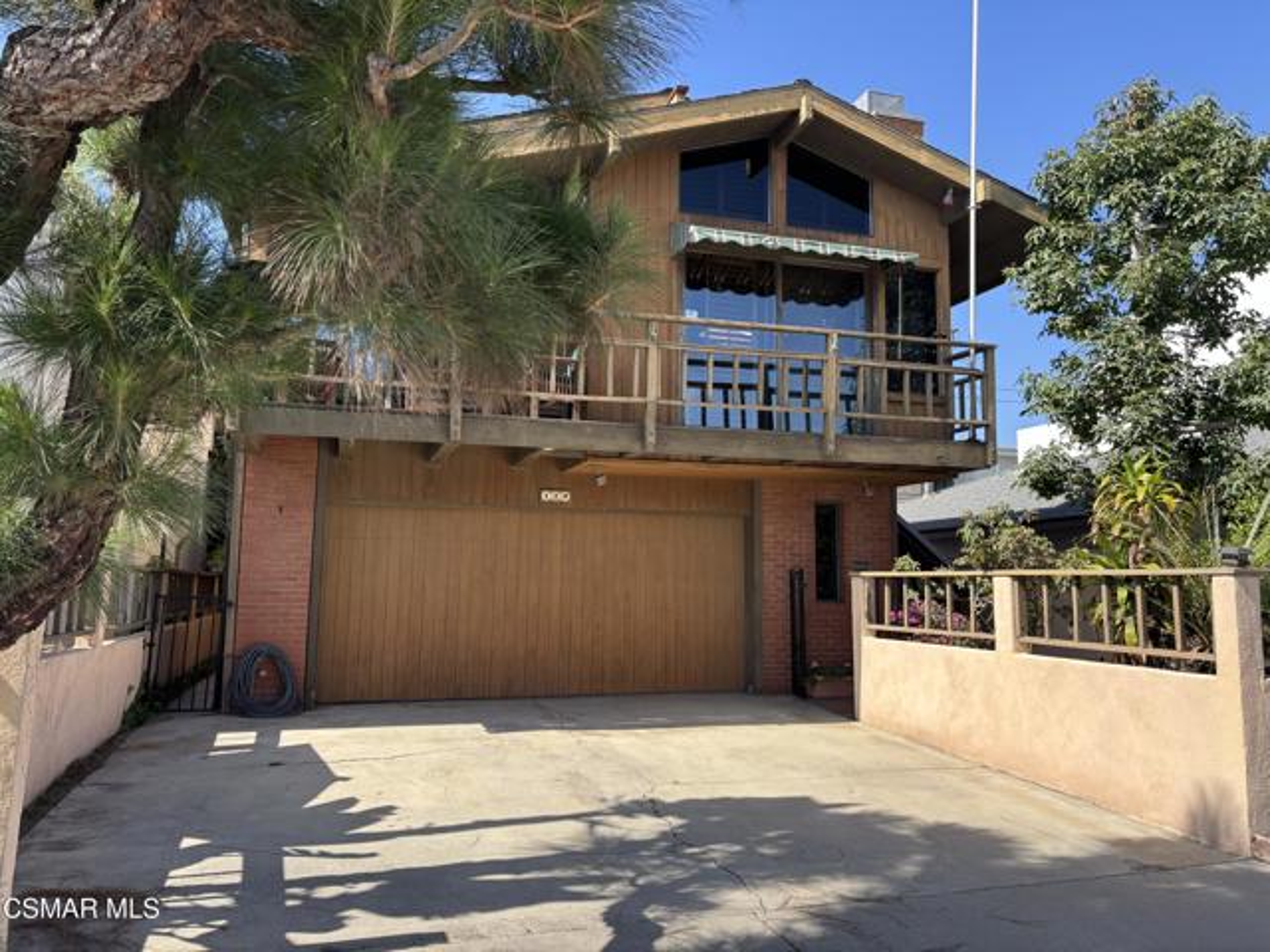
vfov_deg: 53.1
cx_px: 635
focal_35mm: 26
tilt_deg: +6.6
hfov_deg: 67.3
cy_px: 476
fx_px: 954
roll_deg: -1.1
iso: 50
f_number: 1.6
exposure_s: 1/1437
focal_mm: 5.96
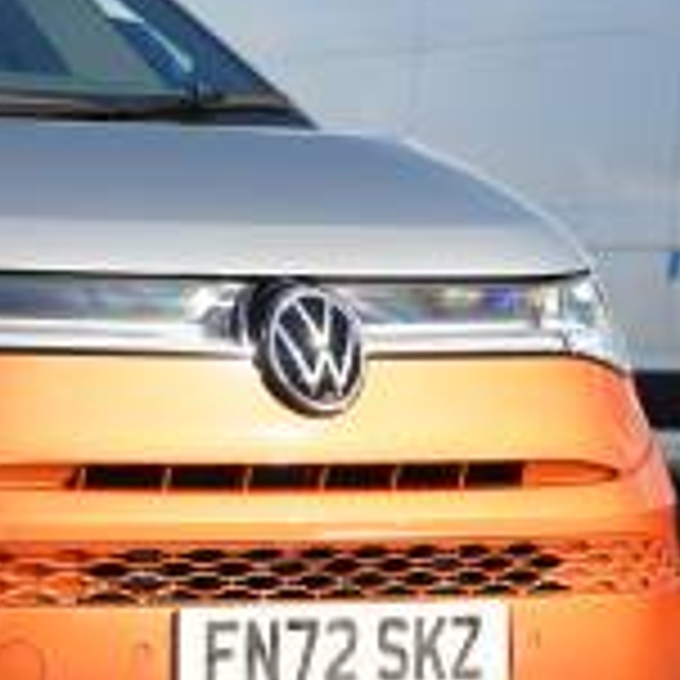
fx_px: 4996
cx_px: -540
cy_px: 275
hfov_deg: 7.6
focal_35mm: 225
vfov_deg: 7.8
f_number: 5
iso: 100
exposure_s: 1/125
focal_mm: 62.5
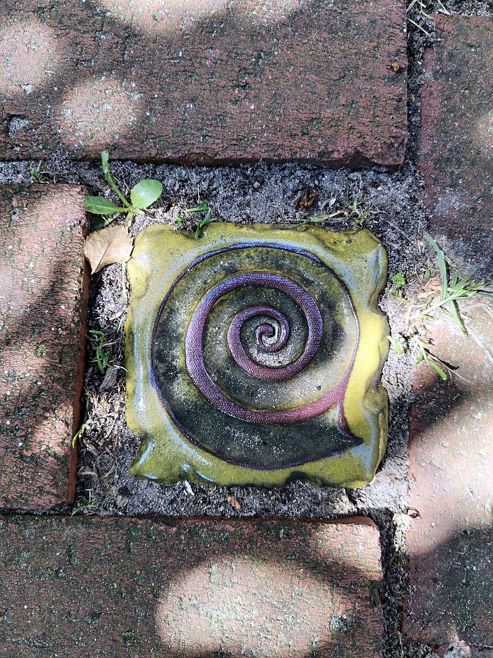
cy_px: 329
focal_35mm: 29
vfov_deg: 61.7
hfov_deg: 48.2
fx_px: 551
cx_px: 246
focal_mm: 4.75
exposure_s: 1/138
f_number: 1.8
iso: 100
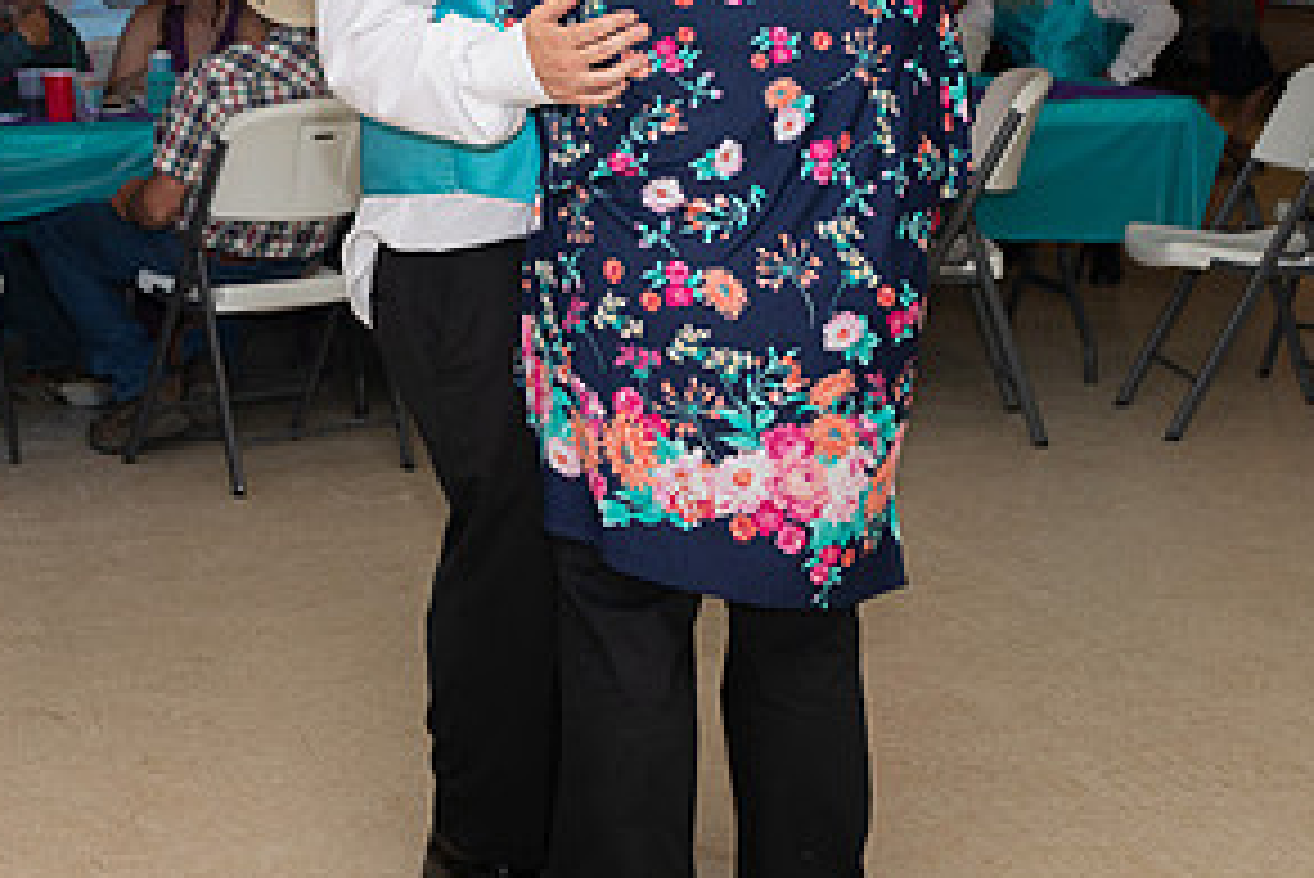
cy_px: 47
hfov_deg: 24.3
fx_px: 3031
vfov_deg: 16.2
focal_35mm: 83
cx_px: 410
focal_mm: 40
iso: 800
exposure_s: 1/125
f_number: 3.5
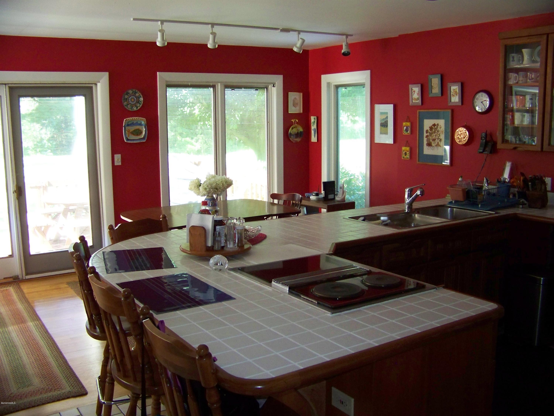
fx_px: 576
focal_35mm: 36
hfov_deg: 51.4
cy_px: 208
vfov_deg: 39.7
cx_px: 277
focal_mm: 5.85
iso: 200
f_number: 2.8
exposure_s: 1/30
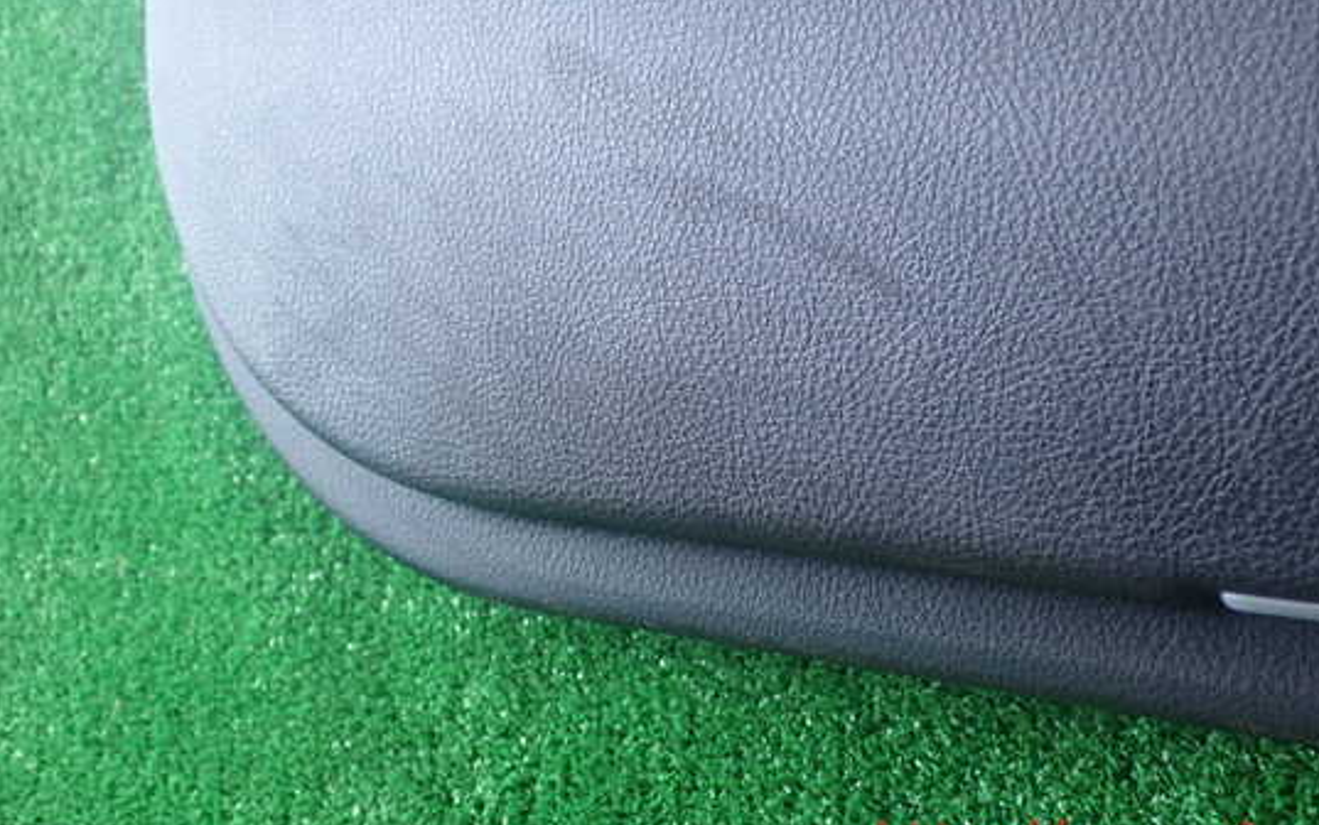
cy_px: 324
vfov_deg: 28.5
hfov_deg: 44.3
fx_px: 1618
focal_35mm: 45
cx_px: 695
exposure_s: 1/50
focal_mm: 6.83
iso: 200
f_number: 2.7
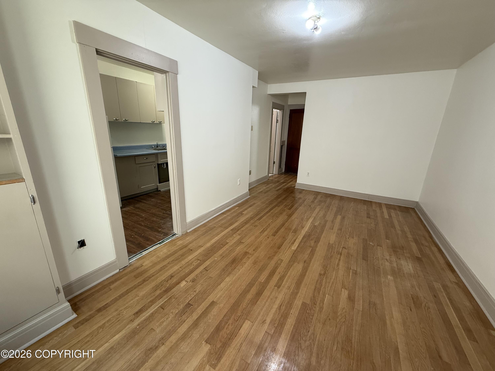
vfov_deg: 85.7
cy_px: 186
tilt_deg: -15.9
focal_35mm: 14
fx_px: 200
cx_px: 248
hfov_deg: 102.1
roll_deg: -2.1
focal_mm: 2.22
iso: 200
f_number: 2.2
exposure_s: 1/60
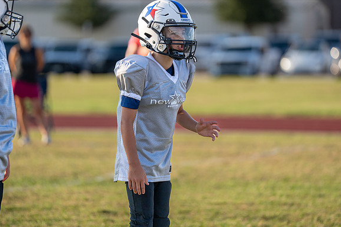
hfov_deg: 8.4
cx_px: 177
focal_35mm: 244
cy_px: 93
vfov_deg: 5.6
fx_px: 2311
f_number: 2.8
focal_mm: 200
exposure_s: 1/3200
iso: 250
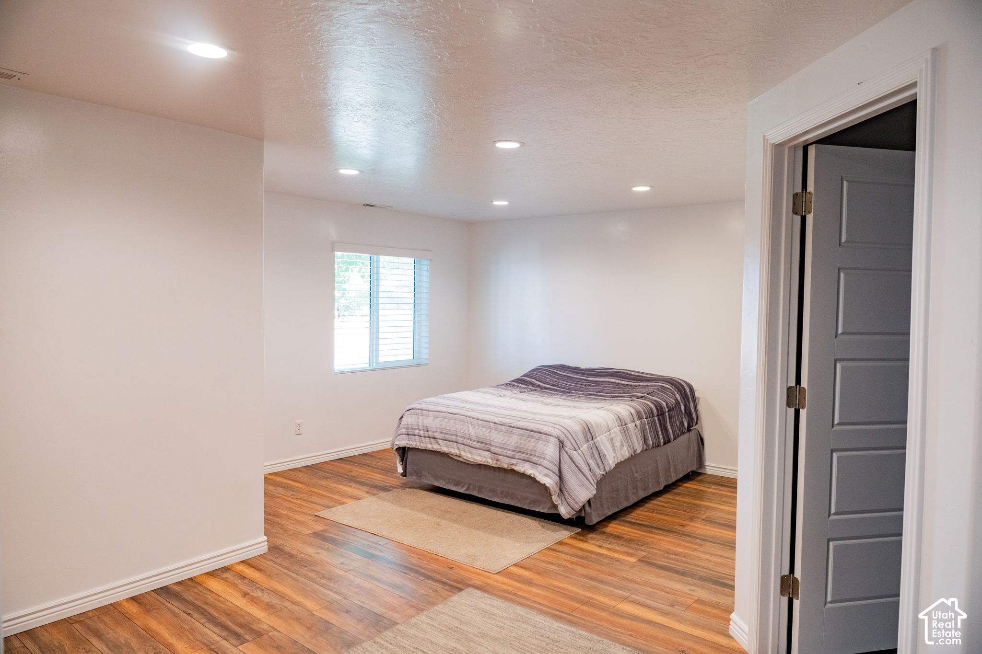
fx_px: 655
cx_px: 491
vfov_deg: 53.1
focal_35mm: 24
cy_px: 327
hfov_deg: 73.7
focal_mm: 24
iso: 1250
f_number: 4.5
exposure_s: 1/80
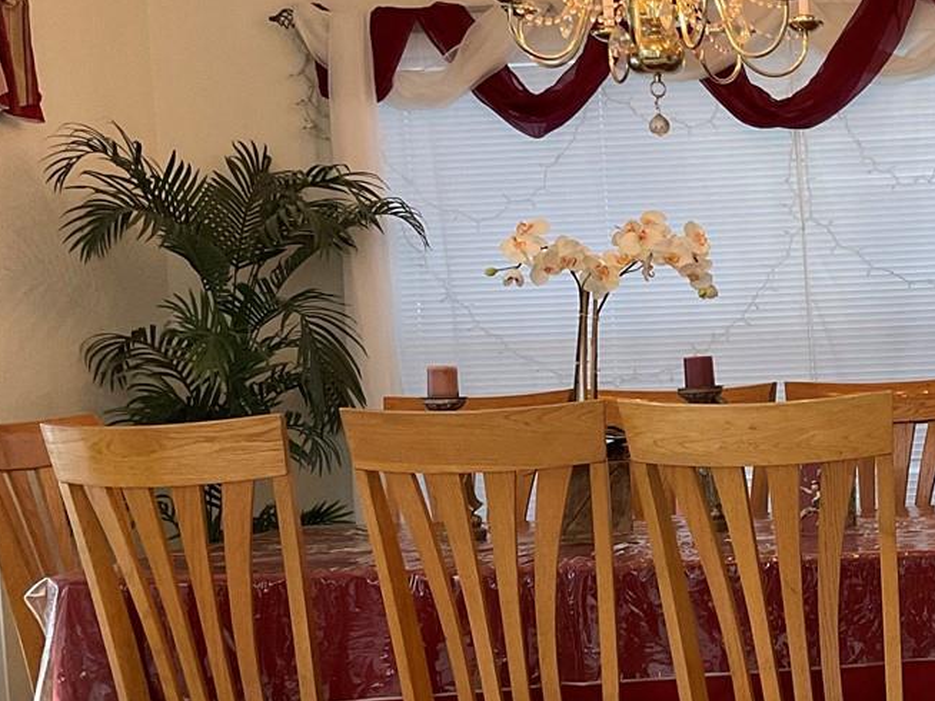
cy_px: 464
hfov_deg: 25.5
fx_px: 1917
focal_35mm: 71
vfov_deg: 20.6
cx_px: 1019
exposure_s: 1/60
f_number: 1.8
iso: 100
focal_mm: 3
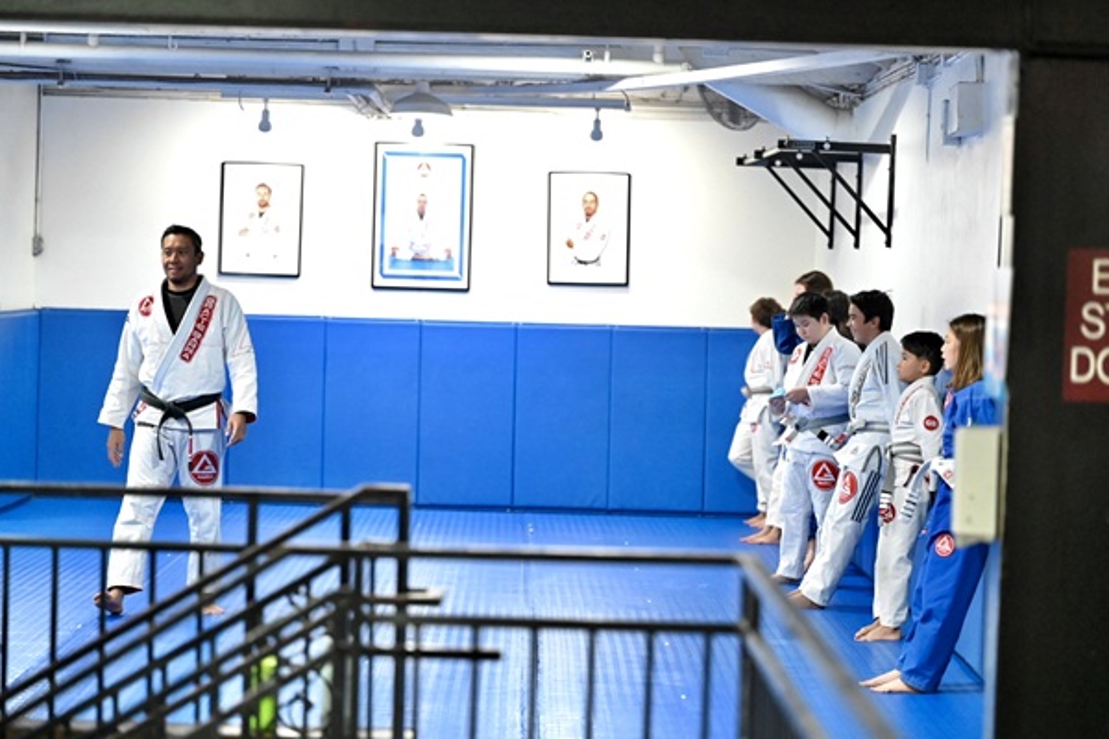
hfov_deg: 17.8
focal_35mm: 115
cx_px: 554
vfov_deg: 11.9
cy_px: 370
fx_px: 3542
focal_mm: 115
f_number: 2.8
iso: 16000
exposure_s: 1/500
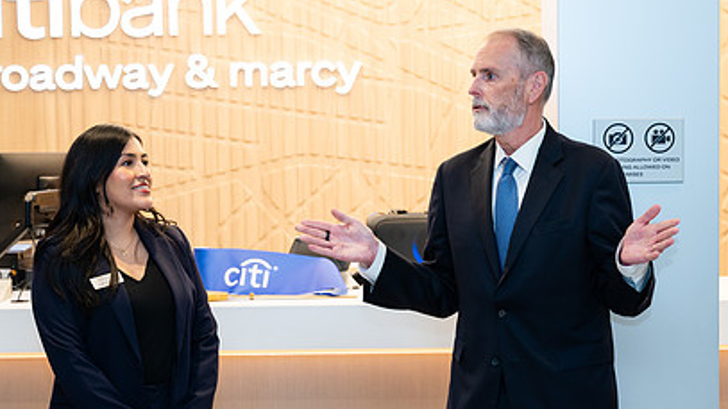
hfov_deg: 24.2
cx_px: 371
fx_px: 1699
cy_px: 277
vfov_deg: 13.7
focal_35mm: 88
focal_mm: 58
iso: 400
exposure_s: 1/160
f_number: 4
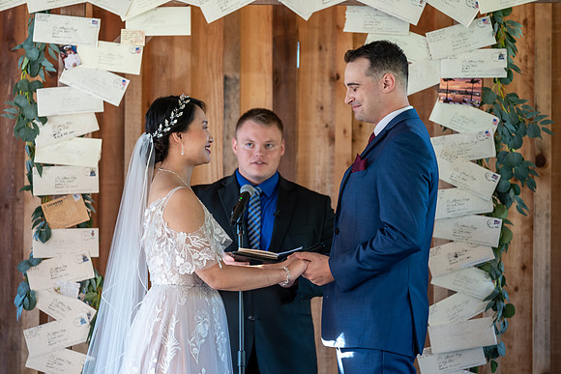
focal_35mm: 131
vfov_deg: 10.5
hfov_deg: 15.6
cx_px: 280
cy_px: 187
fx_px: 2042
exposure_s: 1/200
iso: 2000
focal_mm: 131
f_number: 4
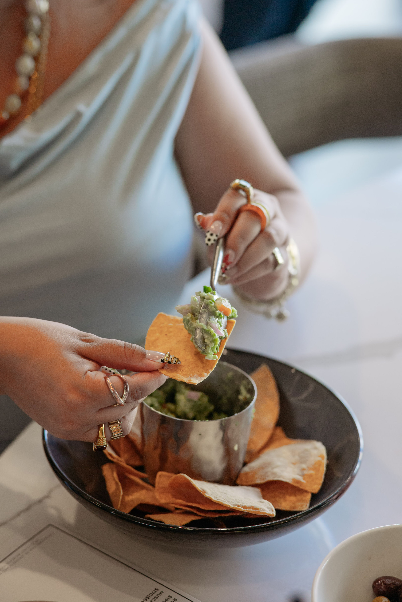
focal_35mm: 73
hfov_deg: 18.7
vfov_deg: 27.7
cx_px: 201
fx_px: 1221
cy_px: 301
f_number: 3.5
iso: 800
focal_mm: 73
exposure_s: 1/160
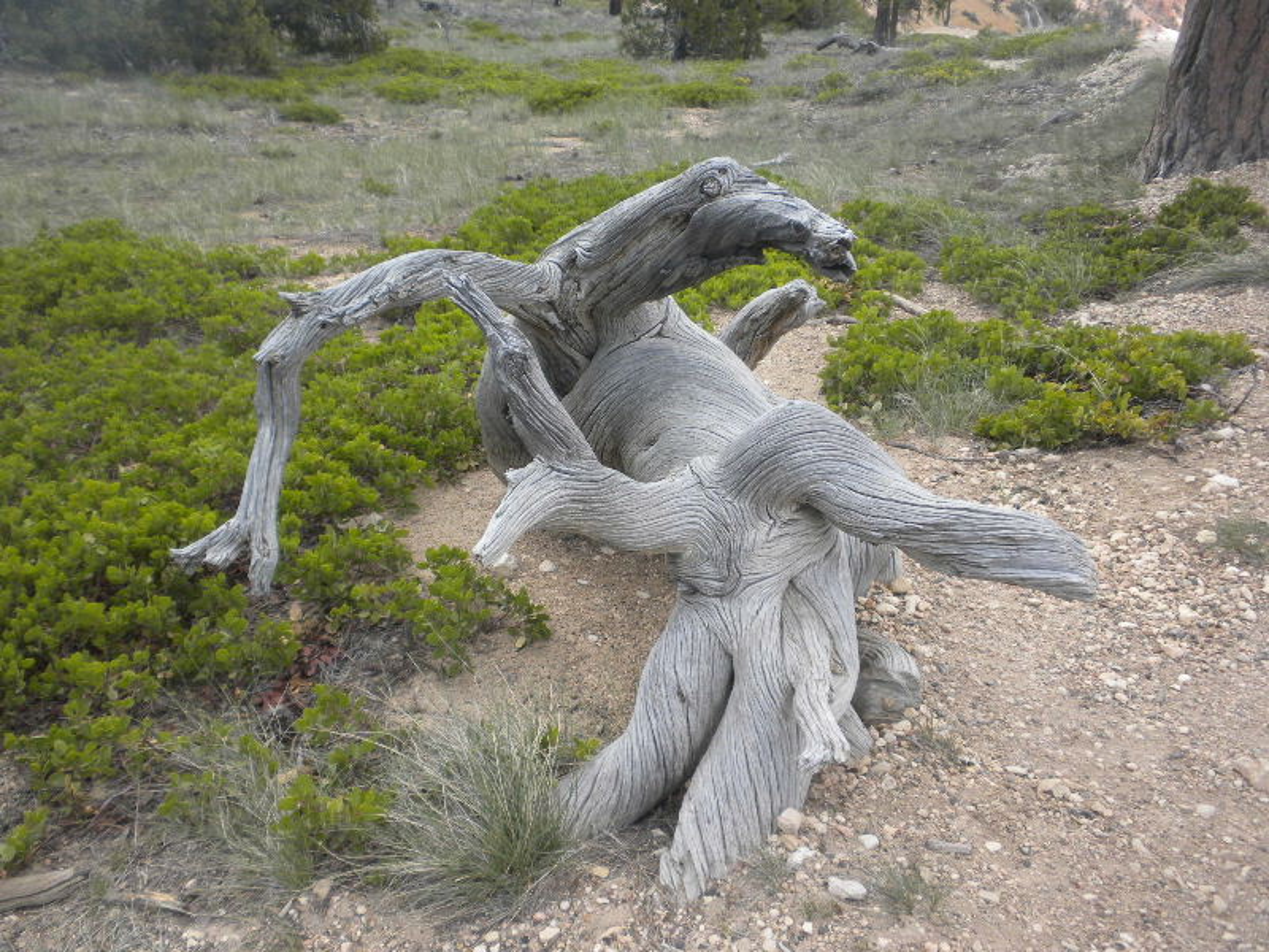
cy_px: 476
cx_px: 634
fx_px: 1356
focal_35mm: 37
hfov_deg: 50.1
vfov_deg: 38.7
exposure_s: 1/490
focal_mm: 6.6
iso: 178
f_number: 3.5
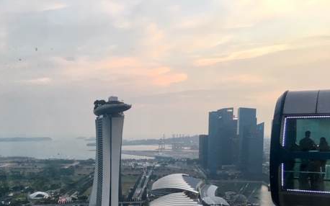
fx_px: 387
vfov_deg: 29.0
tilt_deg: -5.6
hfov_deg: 45.3
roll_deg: +0.1
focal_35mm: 43
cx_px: 101
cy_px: 172
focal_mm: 4.15
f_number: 2.2
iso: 32
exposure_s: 1/33
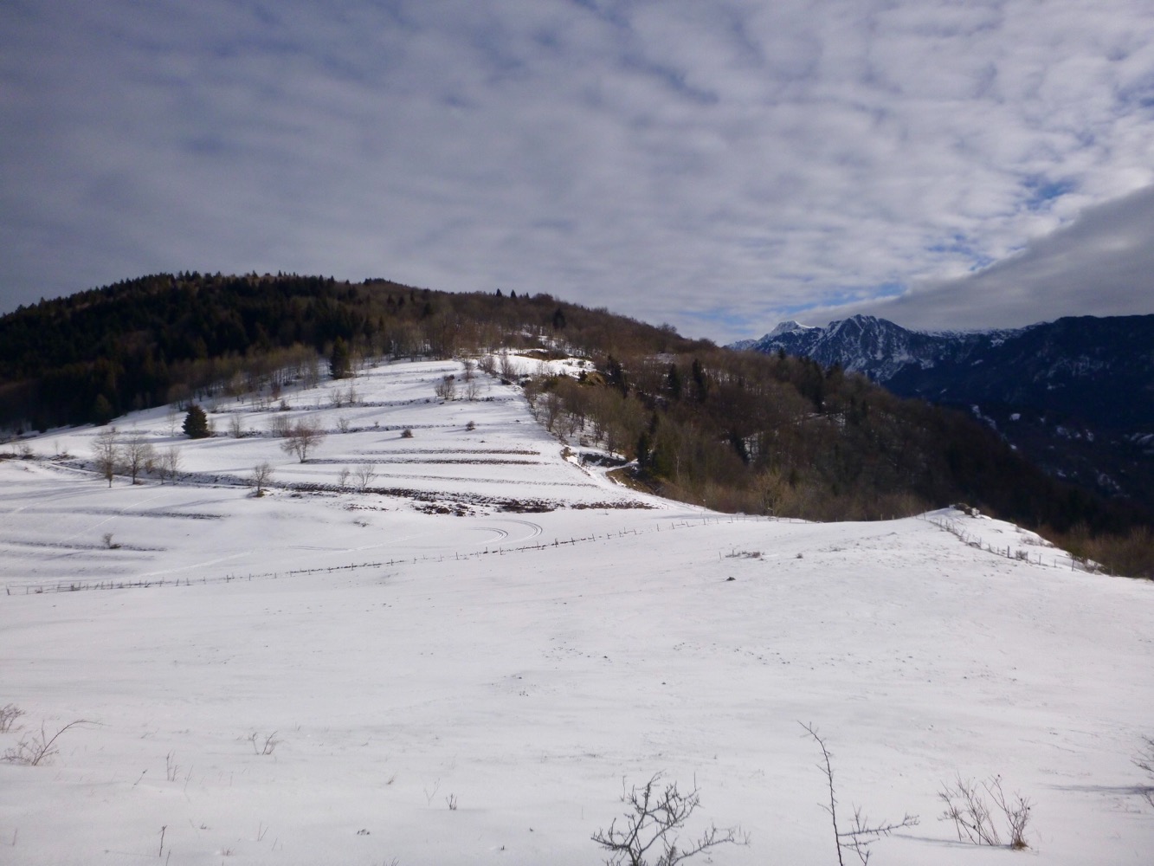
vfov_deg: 54.9
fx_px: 834
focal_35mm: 25
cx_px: 577
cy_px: 433
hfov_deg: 69.4
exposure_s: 1/320
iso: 100
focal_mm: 4.5
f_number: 9
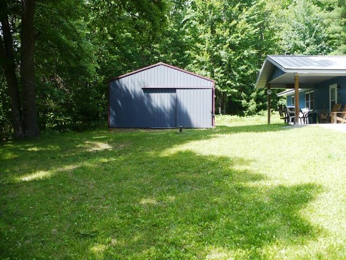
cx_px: 173
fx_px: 370
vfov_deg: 38.7
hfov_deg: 50.1
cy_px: 130
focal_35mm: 37
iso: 100
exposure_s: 1/250
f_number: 2.8
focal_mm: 6.1
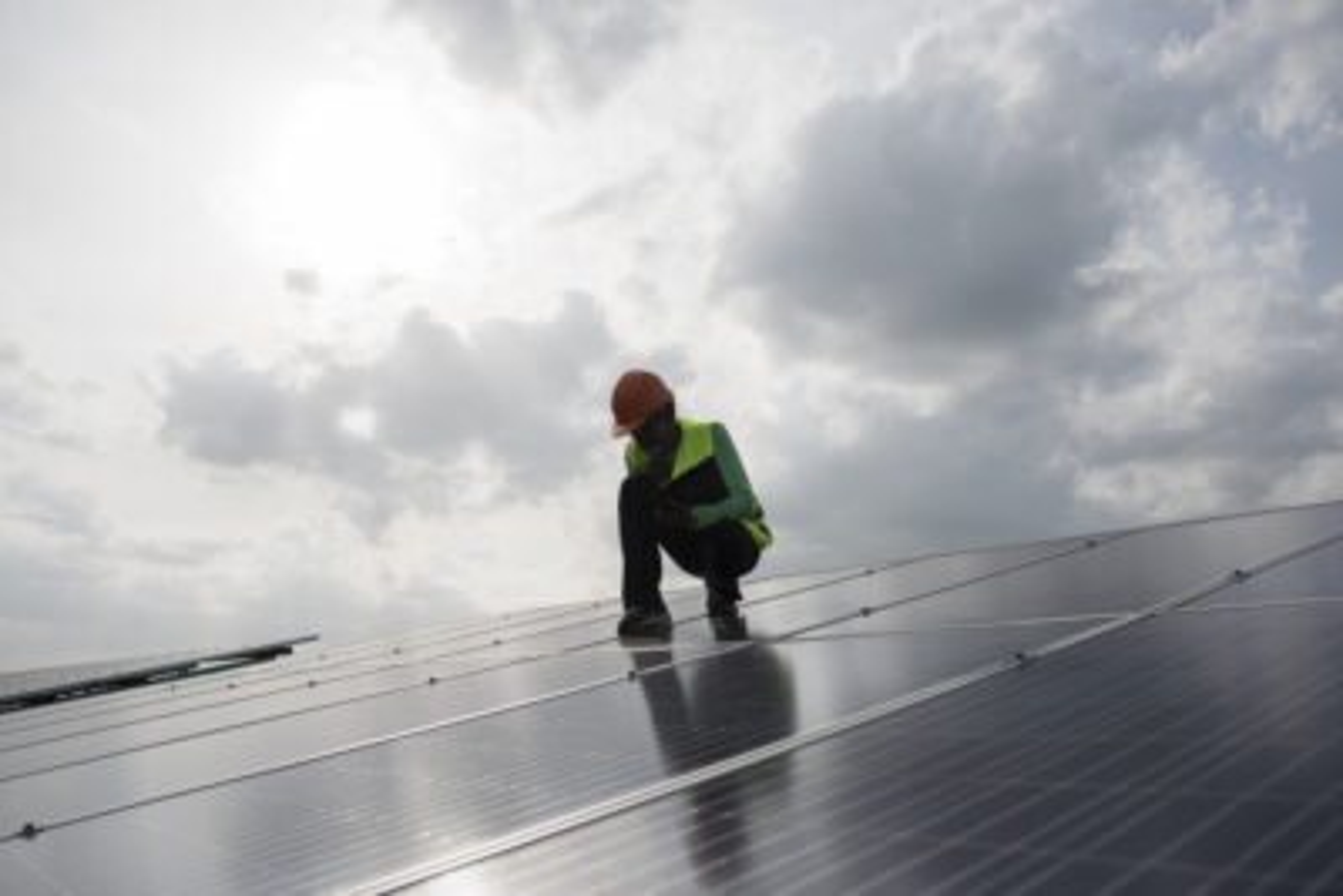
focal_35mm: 28
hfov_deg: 65.5
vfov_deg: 46.4
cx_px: 672
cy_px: 448
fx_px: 1045
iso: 100
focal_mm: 28
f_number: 4
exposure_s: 1/2500
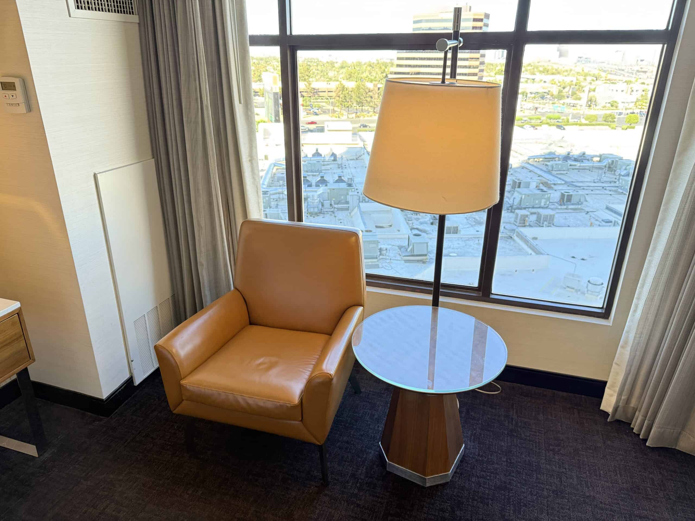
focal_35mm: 24
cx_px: 348
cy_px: 260
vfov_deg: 56.8
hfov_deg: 71.6
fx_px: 482
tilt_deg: -21.6
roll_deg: -1.0
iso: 400
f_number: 1.78
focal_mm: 6.76
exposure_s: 1/120
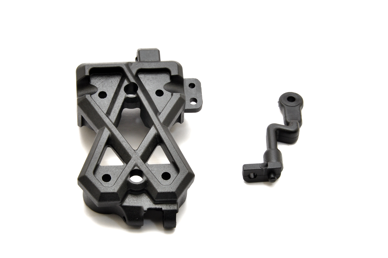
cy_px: 129
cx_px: 194
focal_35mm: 120
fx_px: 1292
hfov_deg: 17.1
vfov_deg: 11.4
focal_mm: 80
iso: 400
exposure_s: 1/60
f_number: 20
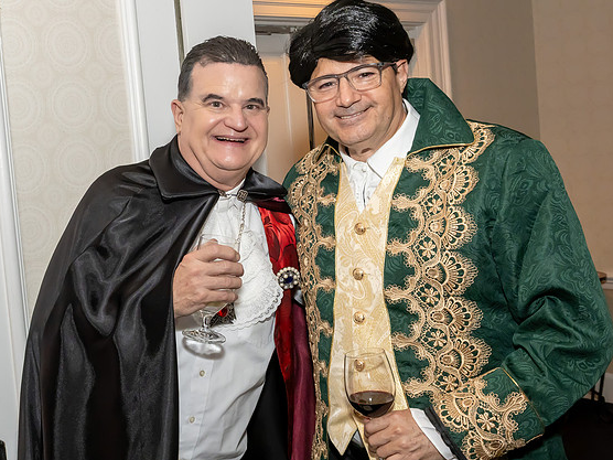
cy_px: 203
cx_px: 185
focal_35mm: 47
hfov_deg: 39.7
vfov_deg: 30.9
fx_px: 832
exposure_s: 1/250
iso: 800
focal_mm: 23
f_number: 7.1
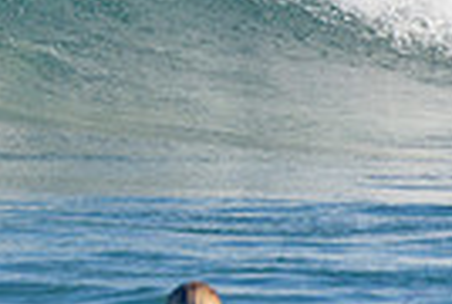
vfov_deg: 0.5
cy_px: -167
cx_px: -363
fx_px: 35158
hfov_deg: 0.7
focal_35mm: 2794
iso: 180
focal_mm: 500
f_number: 5.6
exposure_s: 1/2000
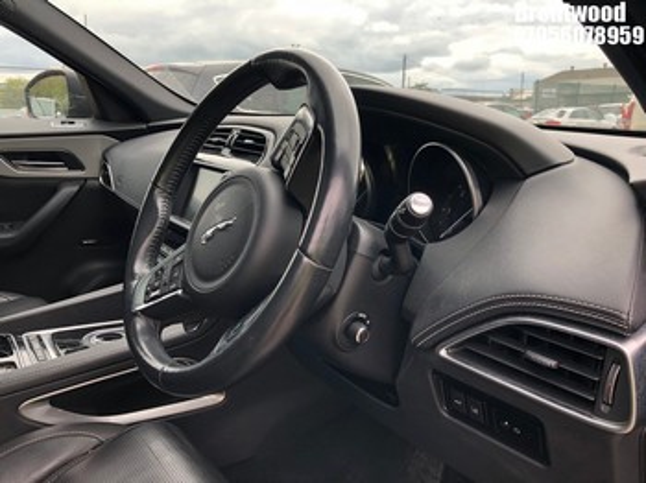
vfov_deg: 49.7
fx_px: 522
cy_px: 242
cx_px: 323
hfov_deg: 63.5
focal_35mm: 28
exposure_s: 1/120
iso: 40
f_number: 1.8
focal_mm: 4
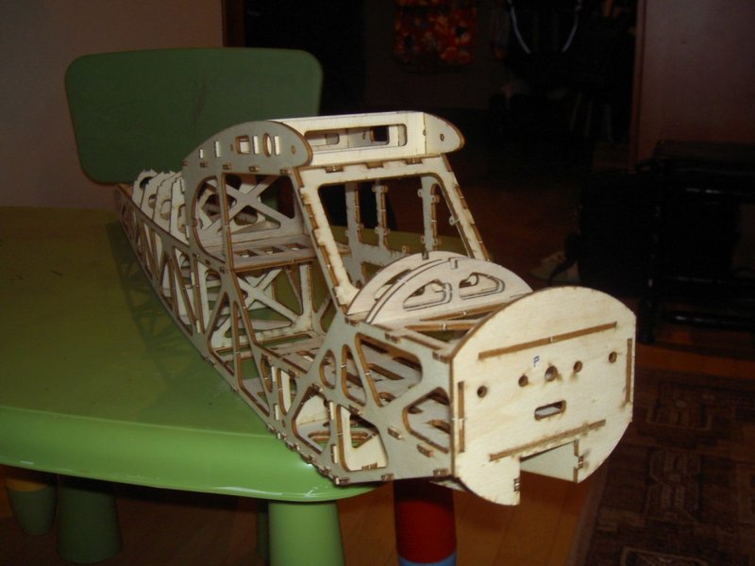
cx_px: 378
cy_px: 283
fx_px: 851
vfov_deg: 36.8
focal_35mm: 39
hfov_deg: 47.9
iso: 100
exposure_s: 1/60
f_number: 2.8
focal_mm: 8
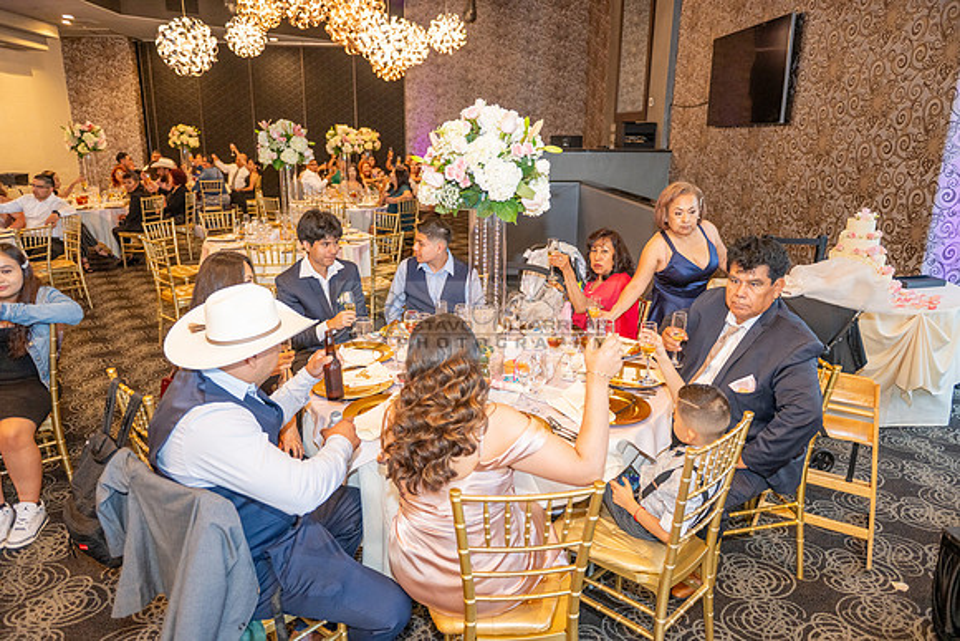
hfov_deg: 73.7
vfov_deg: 53.2
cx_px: 480
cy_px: 320
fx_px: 640
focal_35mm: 24
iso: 1000
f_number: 2.8
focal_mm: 24
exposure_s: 1/125
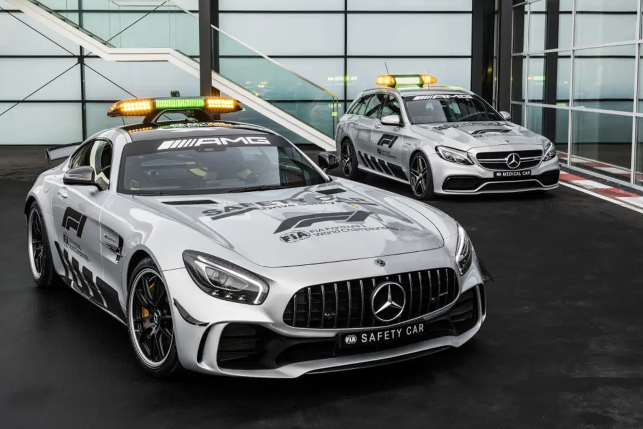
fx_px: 964
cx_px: 321
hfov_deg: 36.9
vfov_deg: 25.1
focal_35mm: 54
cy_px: 207
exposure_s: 1/15
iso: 100
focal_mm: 52
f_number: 16
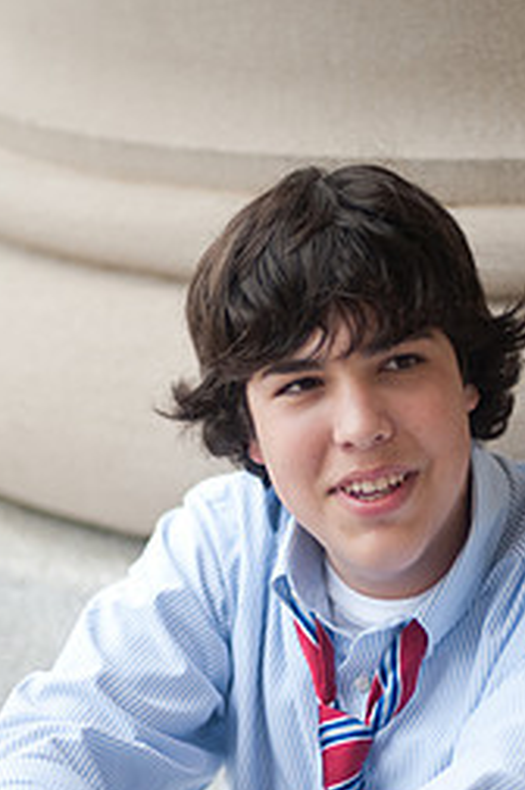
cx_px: 317
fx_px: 1952
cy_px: 612
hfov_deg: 15.3
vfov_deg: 22.6
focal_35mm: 89
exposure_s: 1/1000
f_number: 1.4
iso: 320
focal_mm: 50
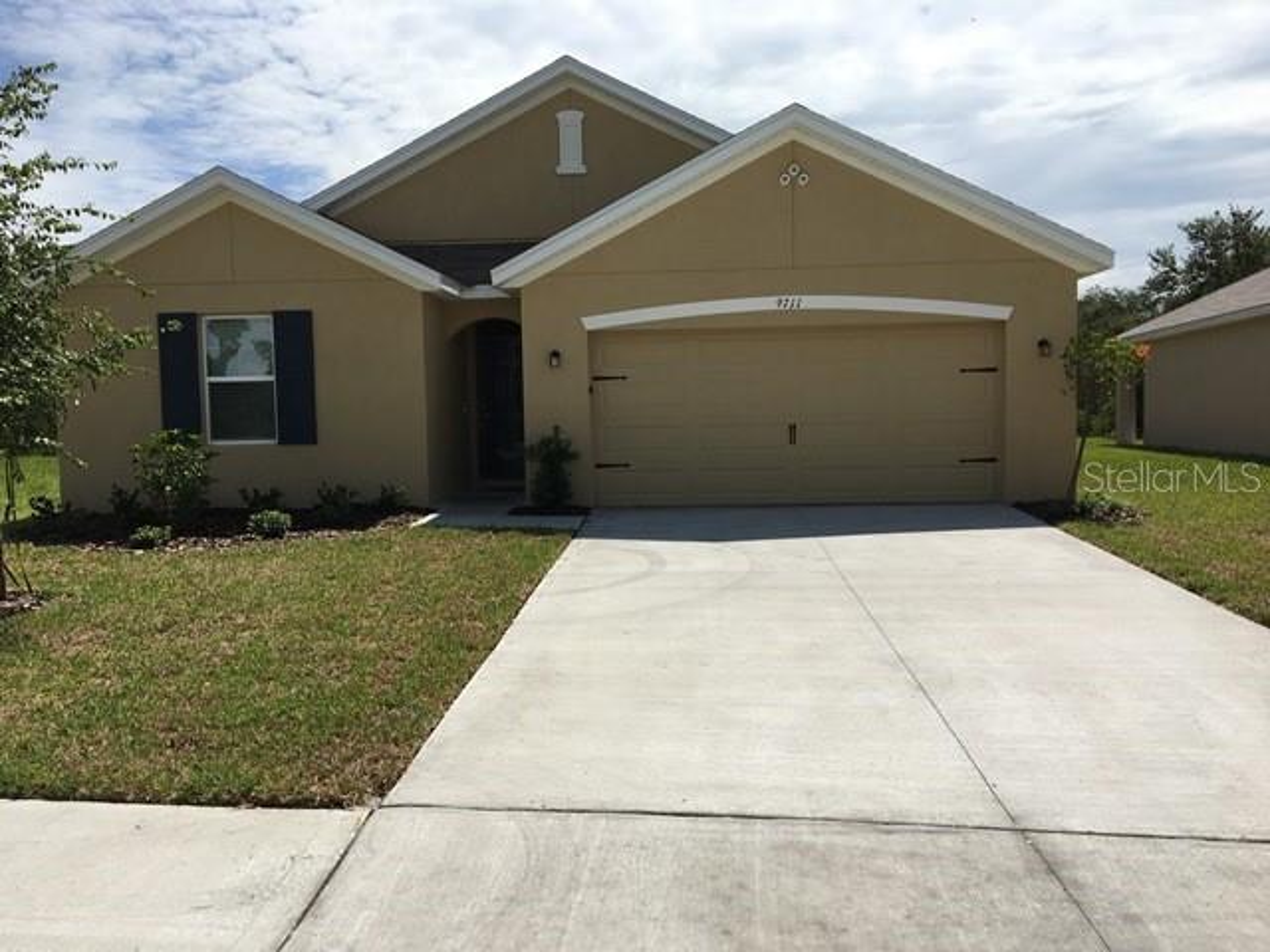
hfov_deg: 61.7
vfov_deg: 48.2
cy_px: 476
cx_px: 635
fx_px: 1064
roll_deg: +1.1
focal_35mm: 29
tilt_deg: -2.4
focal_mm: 4.15
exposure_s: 1/2849
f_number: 2.2
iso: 25
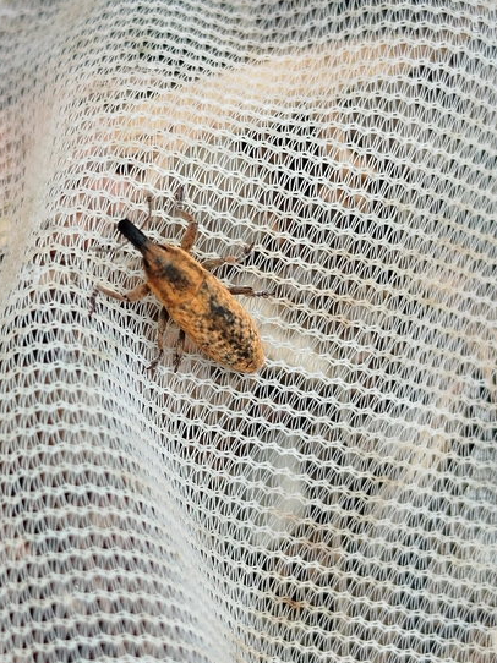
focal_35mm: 39
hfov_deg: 36.8
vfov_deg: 47.8
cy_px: 358
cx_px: 222
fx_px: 747
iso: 50
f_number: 1.7
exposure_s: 1/122
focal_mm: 5.31
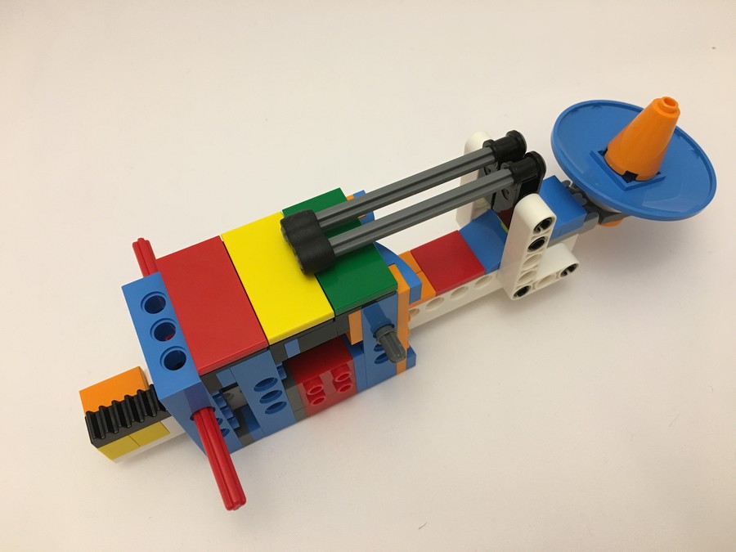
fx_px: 617
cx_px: 368
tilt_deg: -56.8
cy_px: 276
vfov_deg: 48.2
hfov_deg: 61.7
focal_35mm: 29
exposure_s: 1/33
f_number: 2.2
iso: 160
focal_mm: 4.15
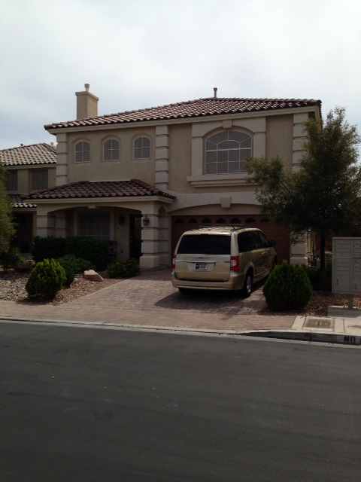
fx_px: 459
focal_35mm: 33
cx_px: 180
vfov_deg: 55.4
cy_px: 241
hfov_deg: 42.9
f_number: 2.4
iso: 50
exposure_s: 1/2857
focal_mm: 4.13
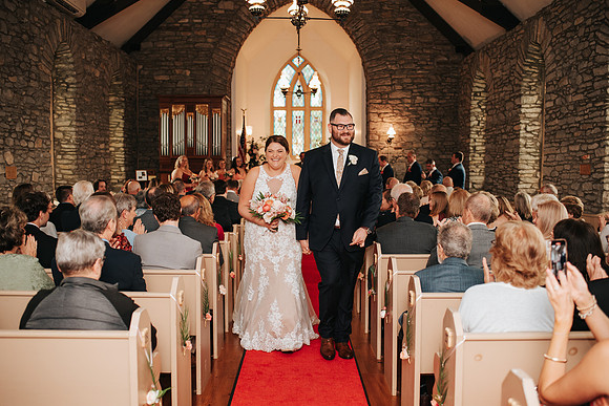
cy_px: 203
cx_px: 304
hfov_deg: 53.6
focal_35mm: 36
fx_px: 602
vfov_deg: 37.3
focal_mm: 35
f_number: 2.8
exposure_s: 1/200
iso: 1000
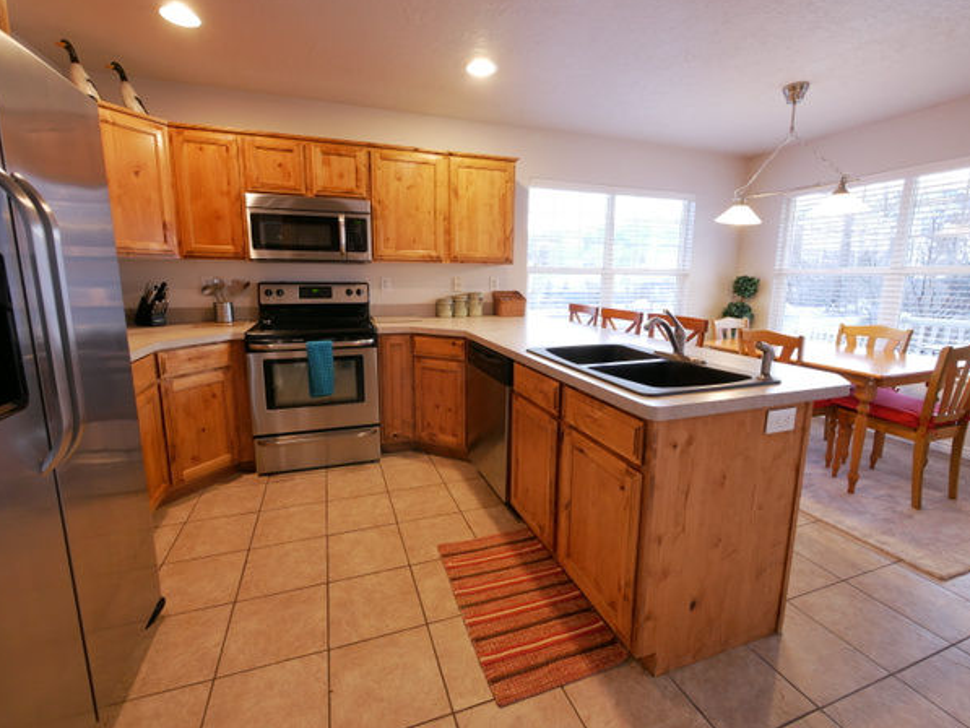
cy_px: 354
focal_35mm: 15
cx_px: 474
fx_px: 420
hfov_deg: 98.1
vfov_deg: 81.7
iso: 400
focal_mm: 7
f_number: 8
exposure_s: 1/3.2
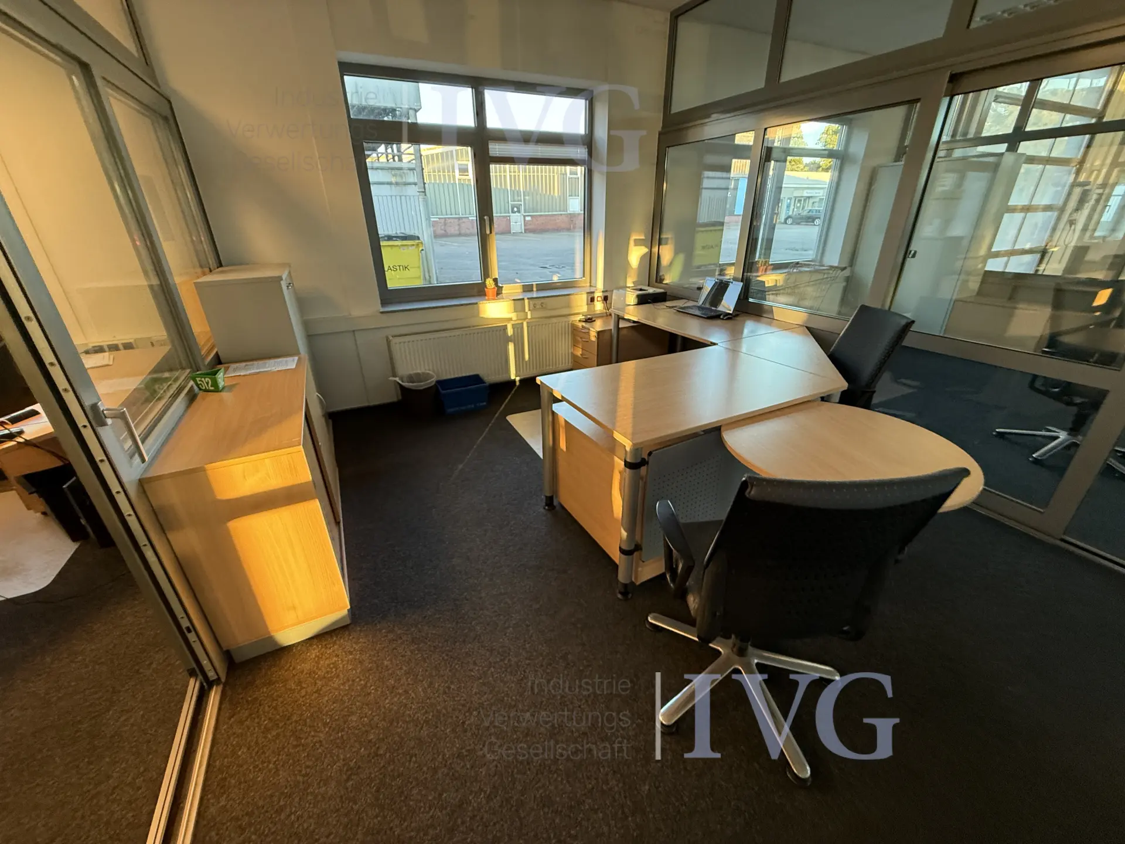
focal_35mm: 14
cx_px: 562
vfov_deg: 85.7
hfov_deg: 102.1
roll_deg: -0.9
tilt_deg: -24.5
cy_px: 422
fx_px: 455
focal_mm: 2.22
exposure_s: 1/49
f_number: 2.2
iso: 250
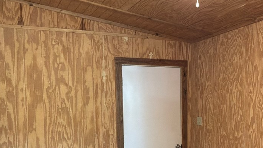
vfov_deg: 25.9
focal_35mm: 45
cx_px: 160
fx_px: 314
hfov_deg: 45.2
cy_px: 124
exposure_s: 1/30
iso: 250
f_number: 1.8
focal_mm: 3
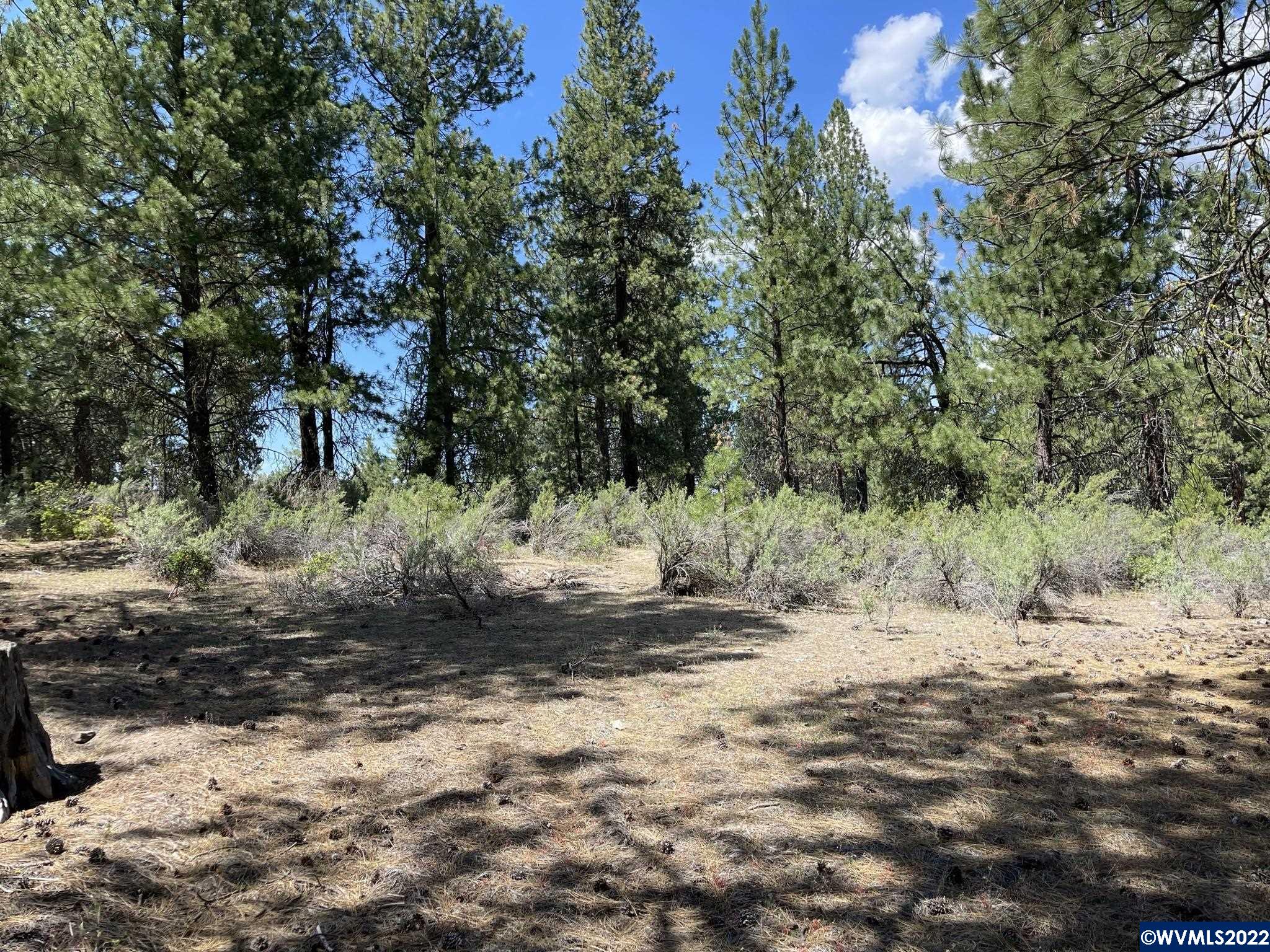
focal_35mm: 26
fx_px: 954
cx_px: 635
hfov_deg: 67.3
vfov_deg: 53.1
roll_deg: +2.3
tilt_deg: +1.7
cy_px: 476
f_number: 1.6
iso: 32
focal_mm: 5.1
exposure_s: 1/1140
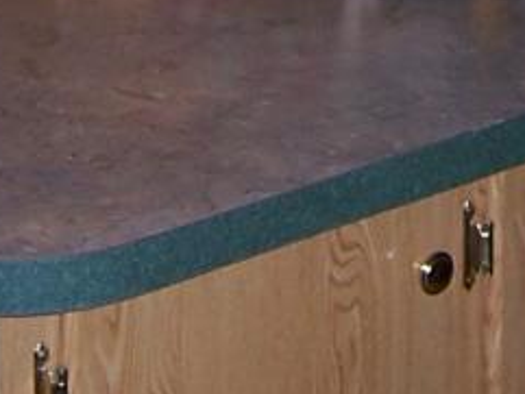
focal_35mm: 175
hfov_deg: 11.3
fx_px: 2655
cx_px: 316
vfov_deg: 7.8
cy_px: -575
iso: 80
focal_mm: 5.5
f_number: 2.8
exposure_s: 1/60
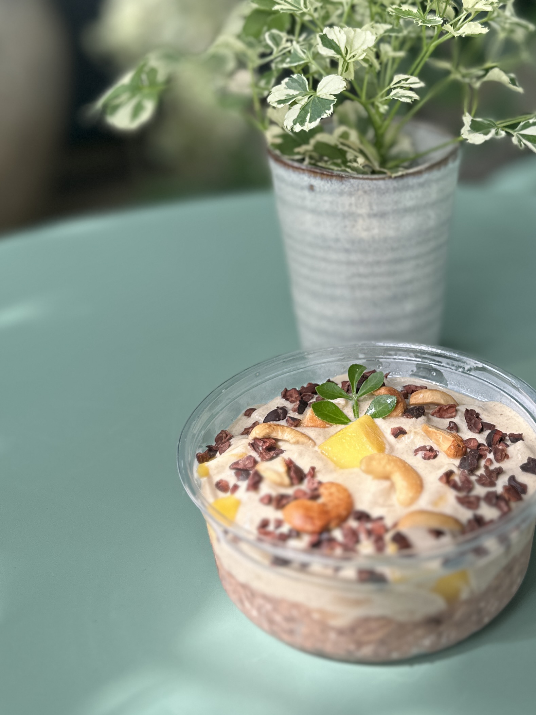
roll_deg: -0.2
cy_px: 252
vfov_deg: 40.8
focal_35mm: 46
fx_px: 950
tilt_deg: -23.3
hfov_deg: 31.2
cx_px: 378
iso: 80
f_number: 1.78
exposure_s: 1/446
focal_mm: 6.86
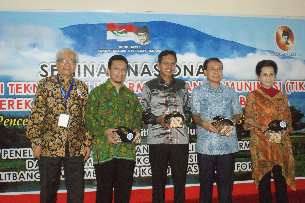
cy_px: 102
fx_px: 330
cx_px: 152
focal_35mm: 39
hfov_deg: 49.6
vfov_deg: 34.2
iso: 3200
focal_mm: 26
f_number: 5.6
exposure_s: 1/60
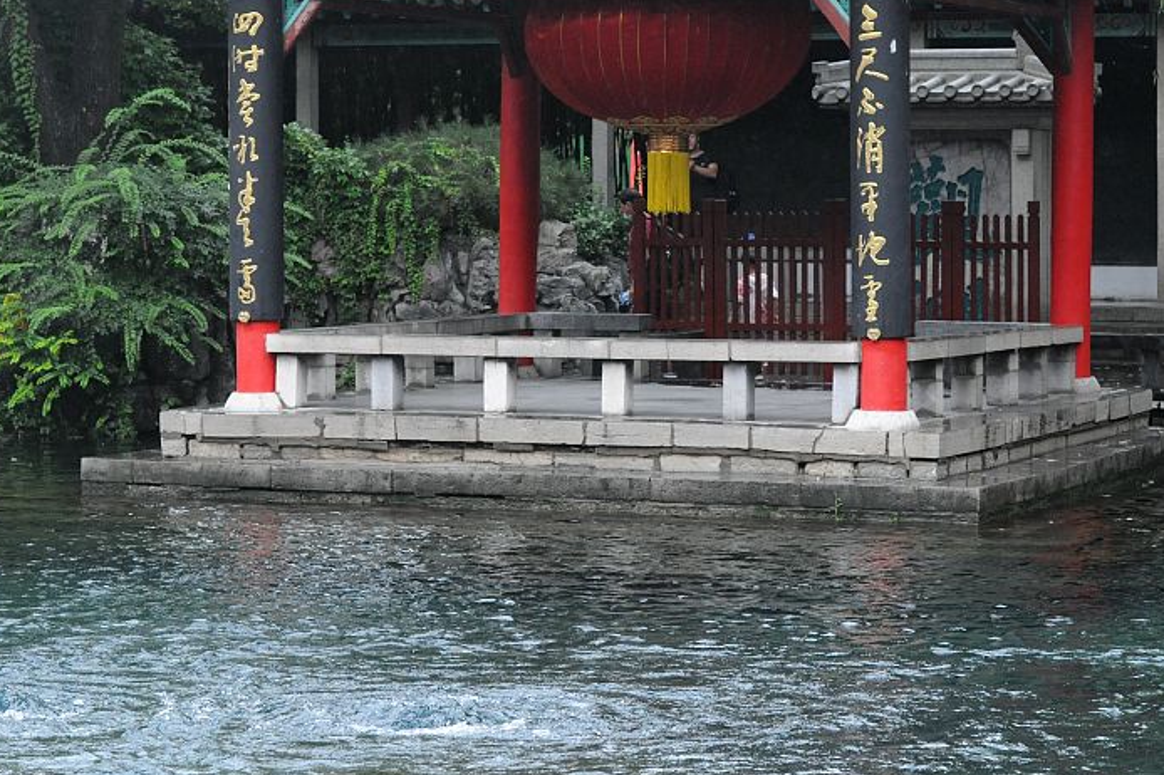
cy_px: 281
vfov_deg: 11.3
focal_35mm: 121
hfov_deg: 16.9
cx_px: 500
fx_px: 3910
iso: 1600
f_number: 5
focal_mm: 70
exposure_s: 1/320
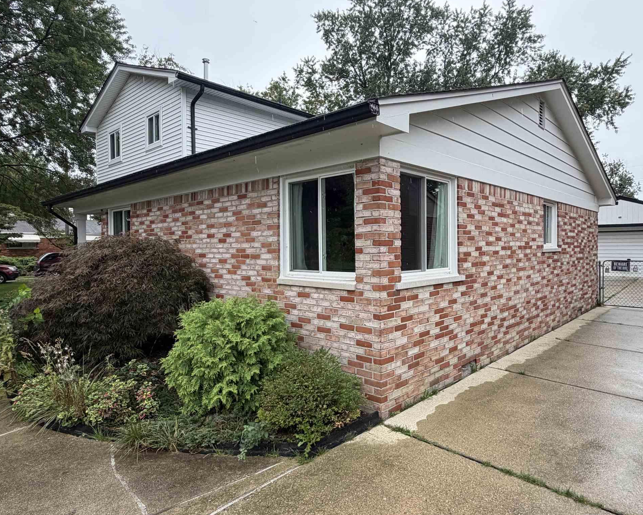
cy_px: 255
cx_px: 373
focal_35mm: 22
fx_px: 419
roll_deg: +0.6
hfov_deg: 74.5
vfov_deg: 63.1
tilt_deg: -1.1
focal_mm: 2.22
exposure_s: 1/502
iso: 64
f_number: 2.2
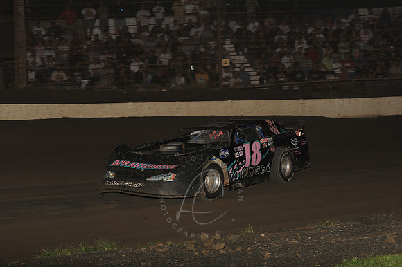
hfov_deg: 22.2
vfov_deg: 14.8
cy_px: 134
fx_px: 1027
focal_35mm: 92
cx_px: 201
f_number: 7.1
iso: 640
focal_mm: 92
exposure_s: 1/320
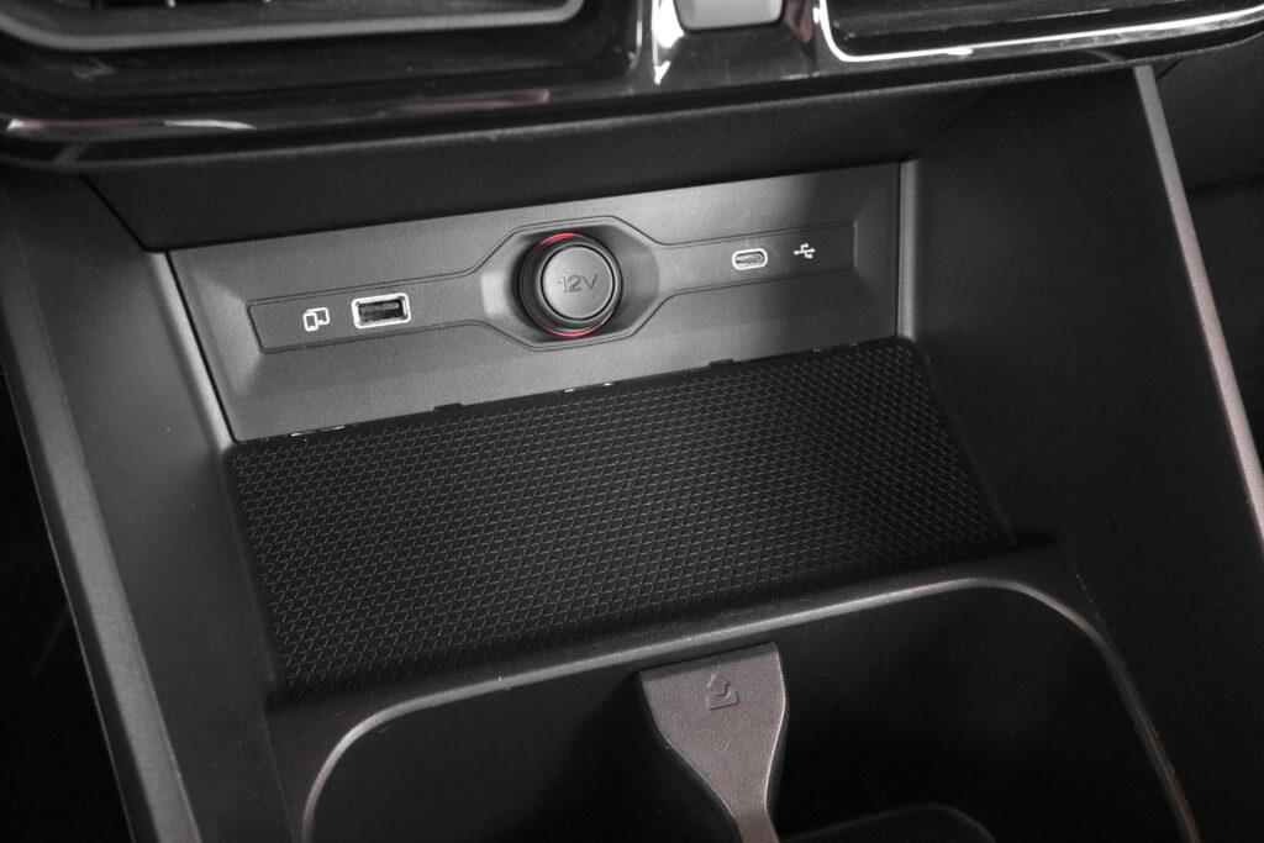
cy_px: 422
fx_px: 1124
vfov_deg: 41.1
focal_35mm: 32
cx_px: 632
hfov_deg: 58.7
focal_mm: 21.5
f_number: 8
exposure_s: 1/25
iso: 2000
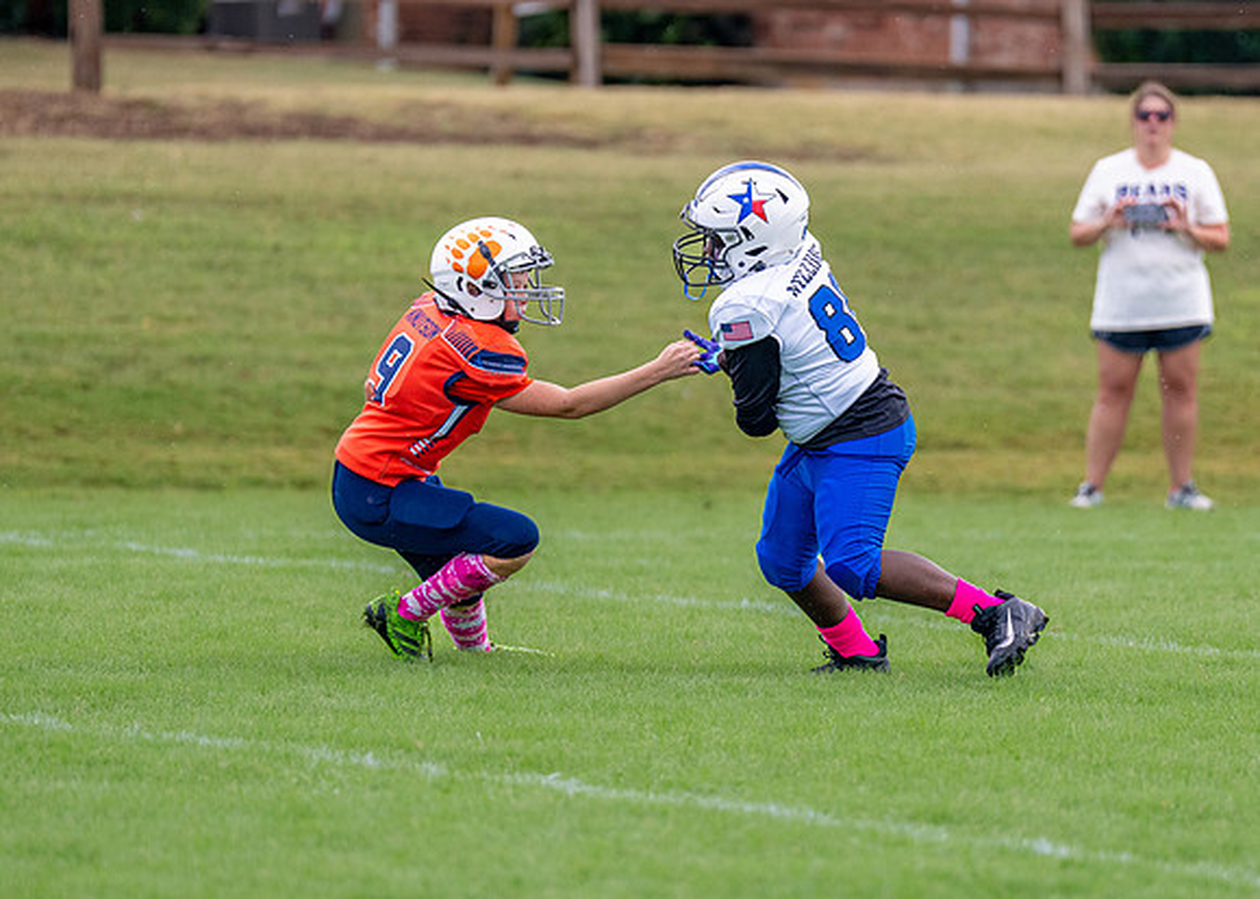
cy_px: 398
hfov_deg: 5.1
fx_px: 14098
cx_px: 762
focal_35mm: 394
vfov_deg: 3.7
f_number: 2.8
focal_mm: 200
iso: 400
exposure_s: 1/3200
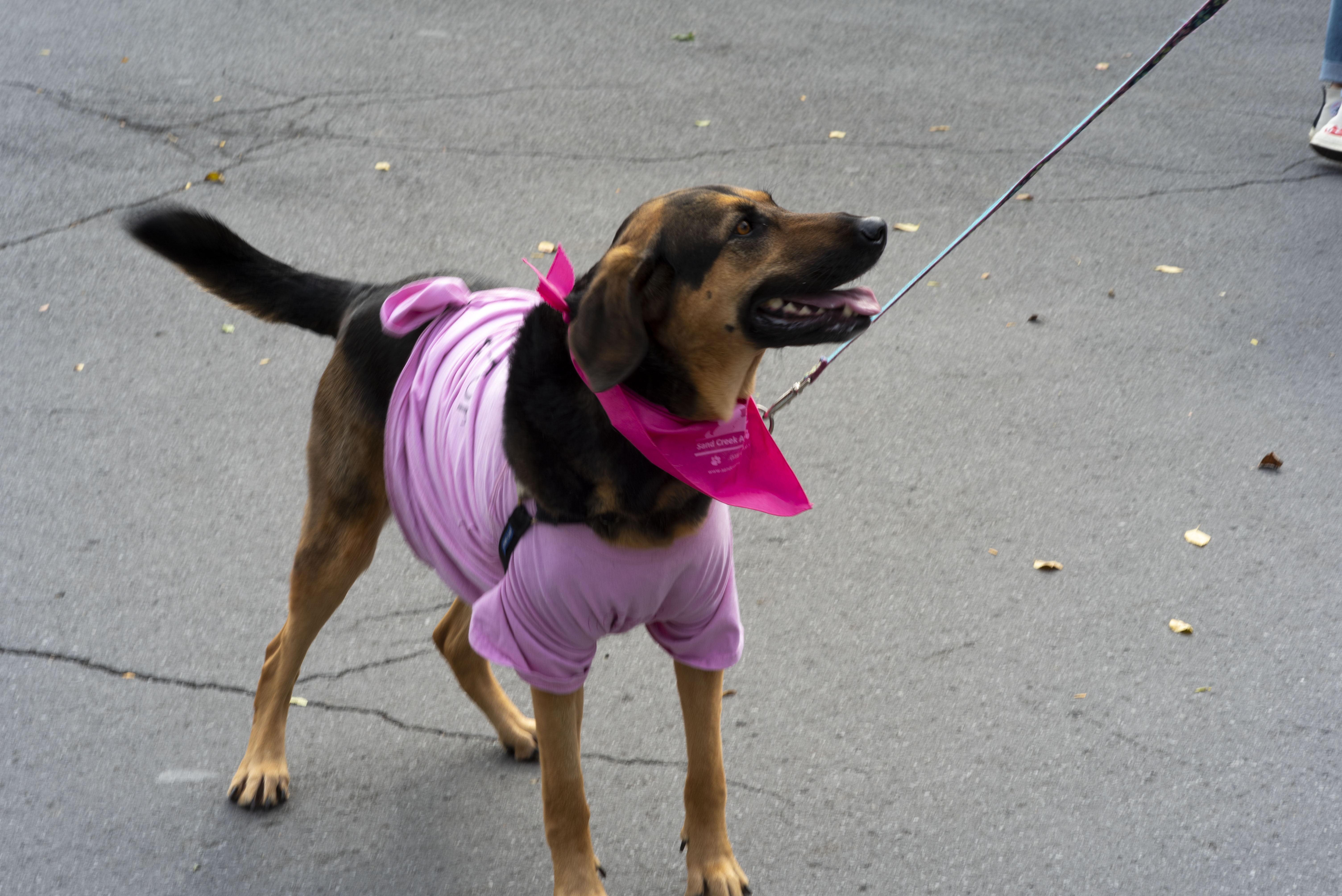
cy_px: 448
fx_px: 3170
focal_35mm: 85
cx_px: 671
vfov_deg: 16.1
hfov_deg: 23.9
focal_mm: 85
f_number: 16
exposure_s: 1/60
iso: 220
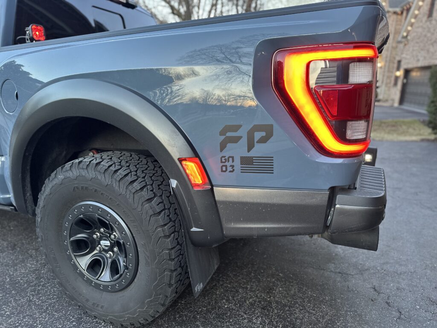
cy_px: 164
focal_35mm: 24
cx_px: 218
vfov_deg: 56.8
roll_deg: -2.6
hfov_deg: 71.6
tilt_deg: -15.5
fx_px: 303
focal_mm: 6.86
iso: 160
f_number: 1.78
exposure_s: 1/60
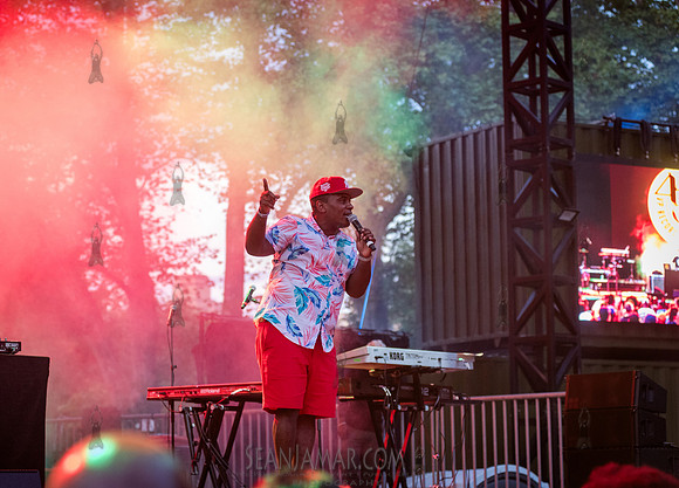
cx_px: 266
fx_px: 1837
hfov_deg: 20.9
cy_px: 212
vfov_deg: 15.1
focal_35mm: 95
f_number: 3.5
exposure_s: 1/200
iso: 2000
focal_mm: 80
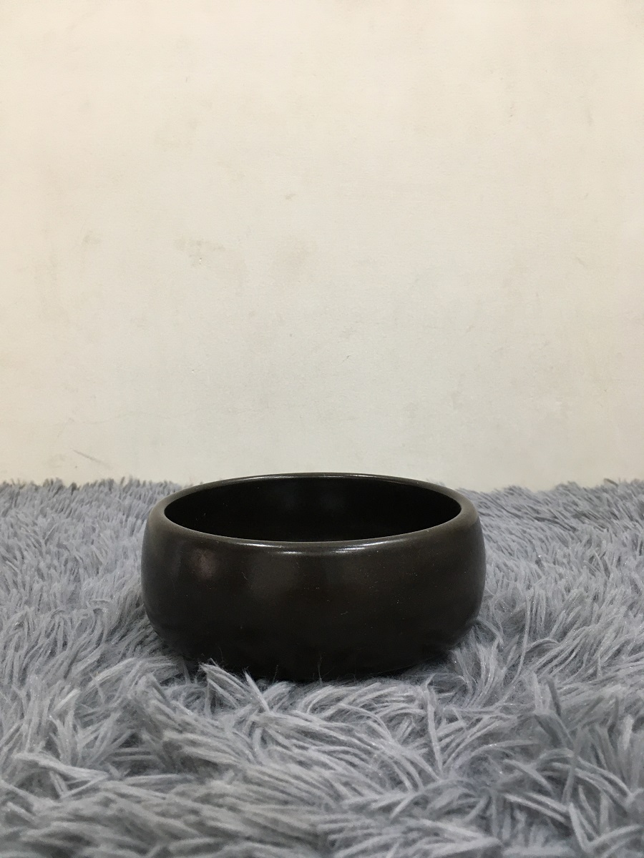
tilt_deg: -8.8
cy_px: 429
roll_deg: +1.5
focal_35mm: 29
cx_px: 322
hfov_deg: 48.2
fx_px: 719
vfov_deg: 61.7
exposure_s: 1/33
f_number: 2.2
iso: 100
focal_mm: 4.15
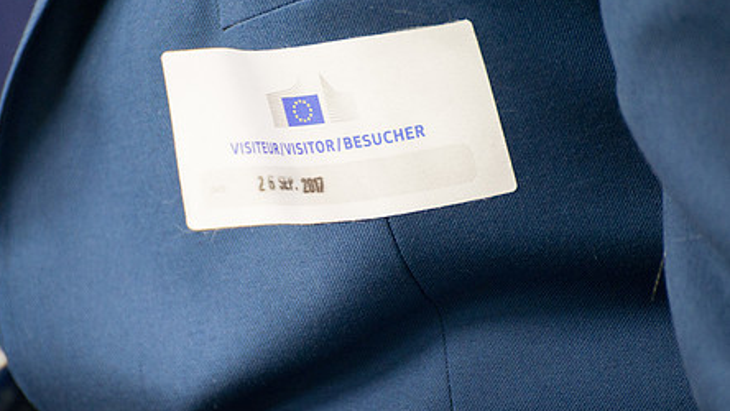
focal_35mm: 274
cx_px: 255
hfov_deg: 7.9
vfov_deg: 4.4
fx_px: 5305
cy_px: 205
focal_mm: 200
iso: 1250
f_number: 5.3
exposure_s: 1/50
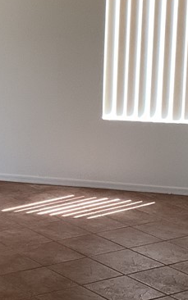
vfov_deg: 22.4
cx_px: -74
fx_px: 754
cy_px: 80
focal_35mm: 92
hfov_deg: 13.6
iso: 80
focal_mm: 3.3
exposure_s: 1/120
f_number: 2.4
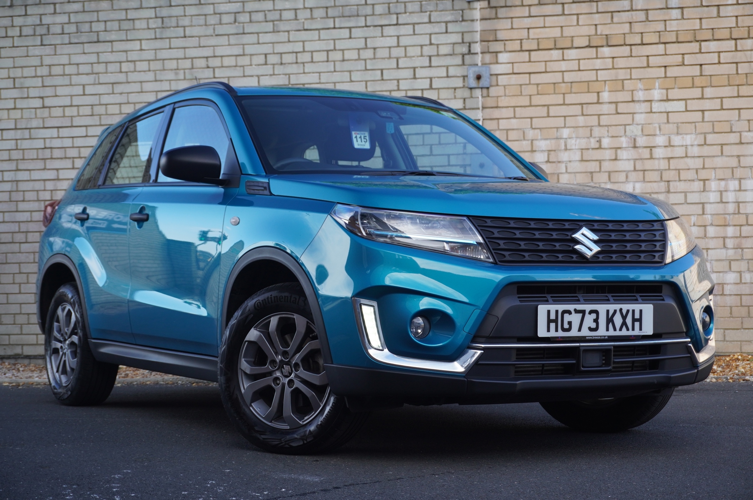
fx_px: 1379
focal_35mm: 66
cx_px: 376
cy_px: 250
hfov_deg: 30.5
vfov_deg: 20.6
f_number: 5.6
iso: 320
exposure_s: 1/160
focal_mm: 44
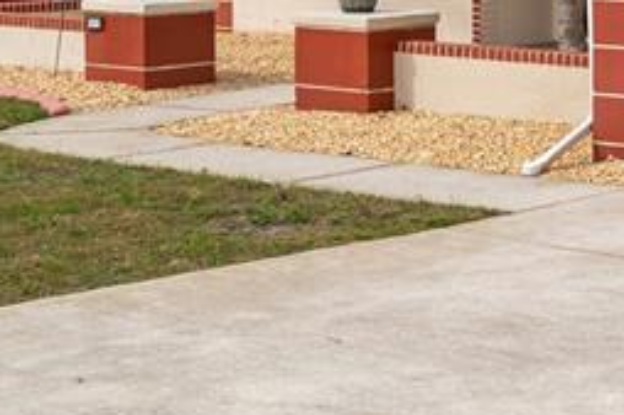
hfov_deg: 17.8
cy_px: -128
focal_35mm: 113
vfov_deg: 11.8
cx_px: 590
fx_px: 1957
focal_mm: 28
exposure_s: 1/1000
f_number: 8
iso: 320
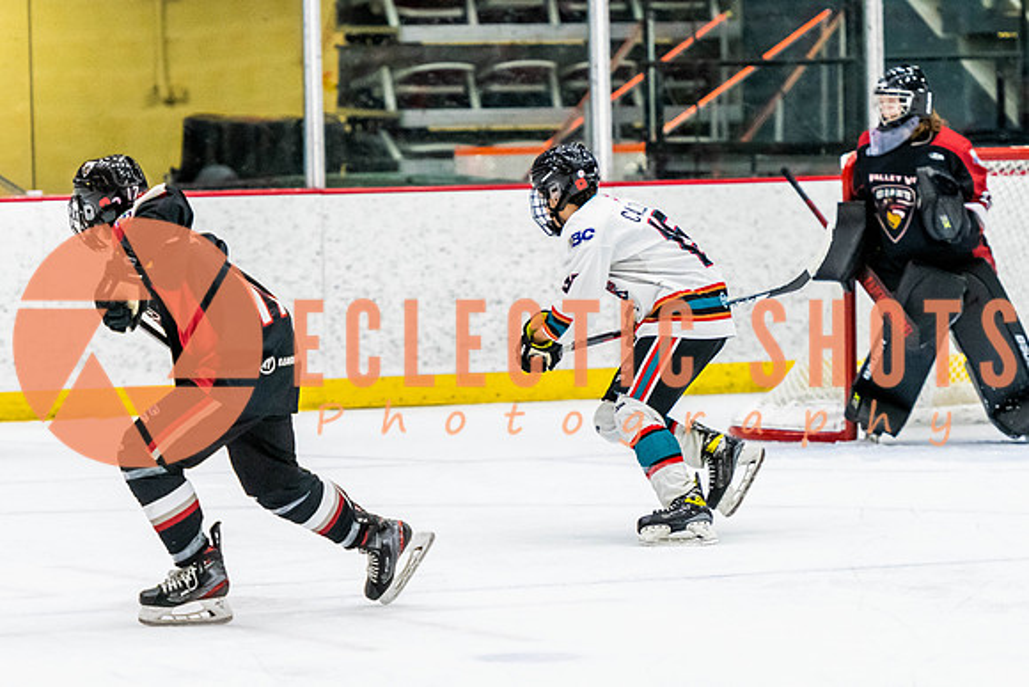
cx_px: 615
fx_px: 6540
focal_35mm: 229
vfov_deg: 6.0
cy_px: 343
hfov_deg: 9.0
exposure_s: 1/640
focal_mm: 145
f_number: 2.8
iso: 3200
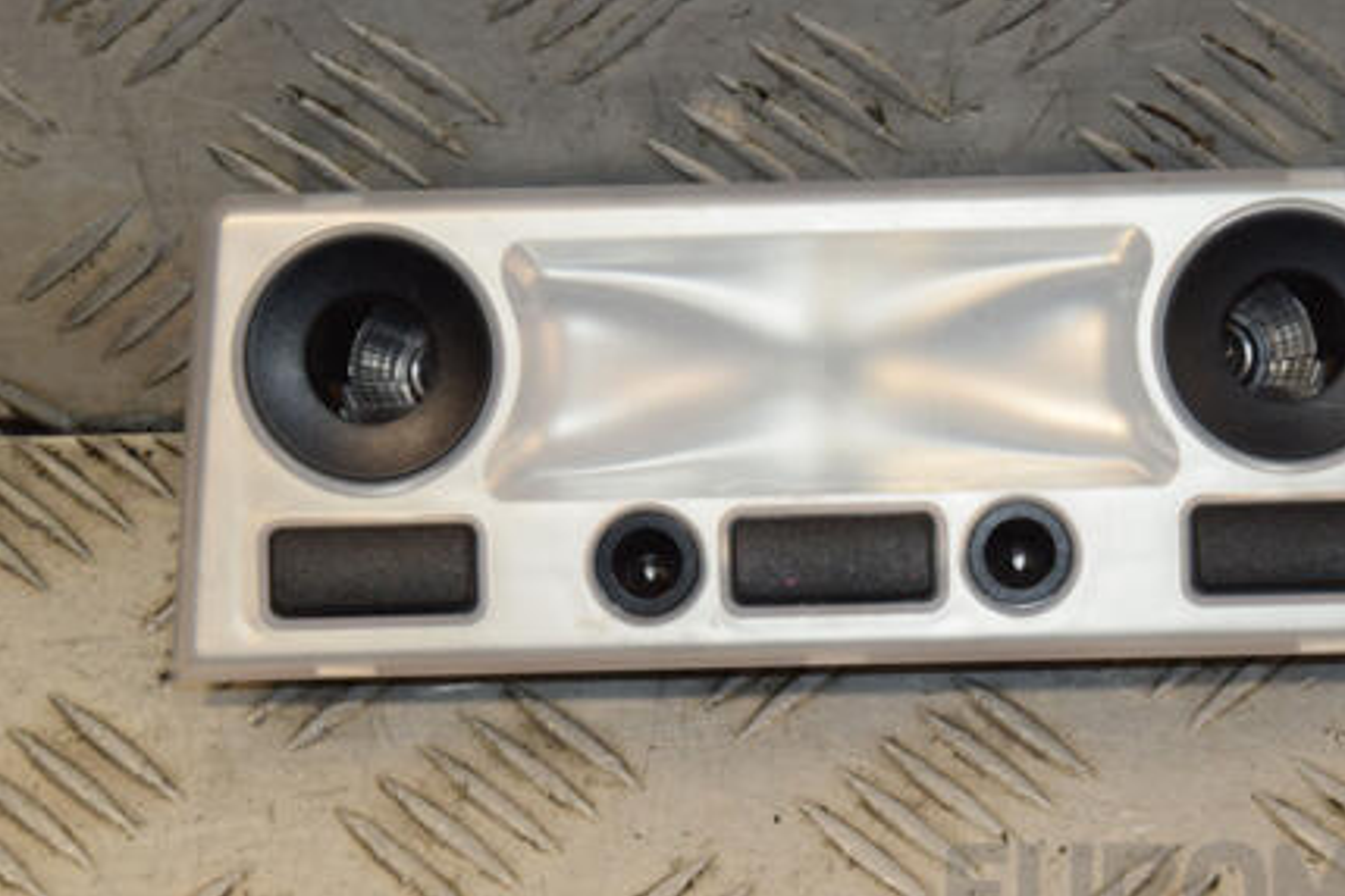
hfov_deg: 13.9
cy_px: 473
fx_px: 5492
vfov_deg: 9.3
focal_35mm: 147
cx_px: 887
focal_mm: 70
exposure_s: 1/200
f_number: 8
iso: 800
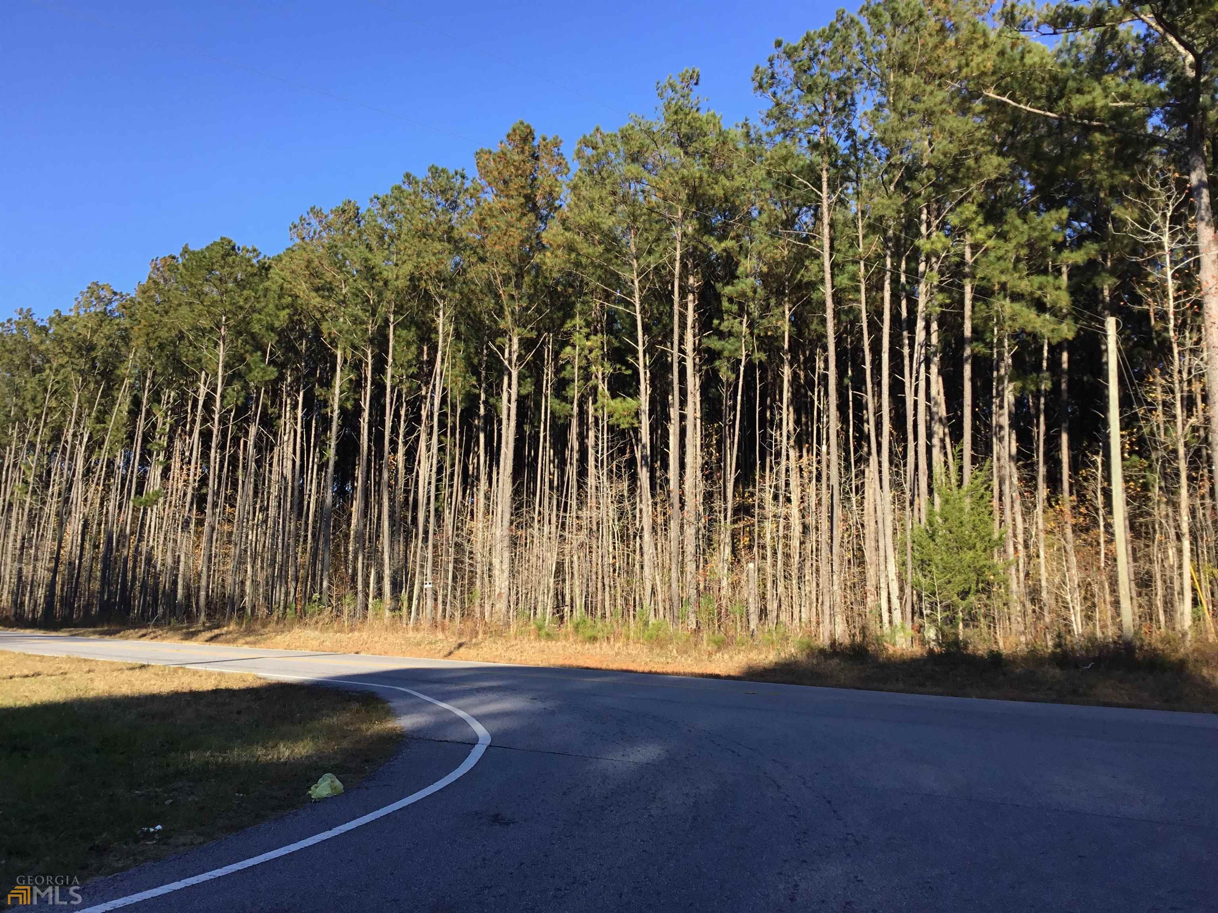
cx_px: 609
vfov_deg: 45.4
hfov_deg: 58.4
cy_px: 456
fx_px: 1091
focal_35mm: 31
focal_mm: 3.3
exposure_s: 1/497
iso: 25
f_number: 2.4
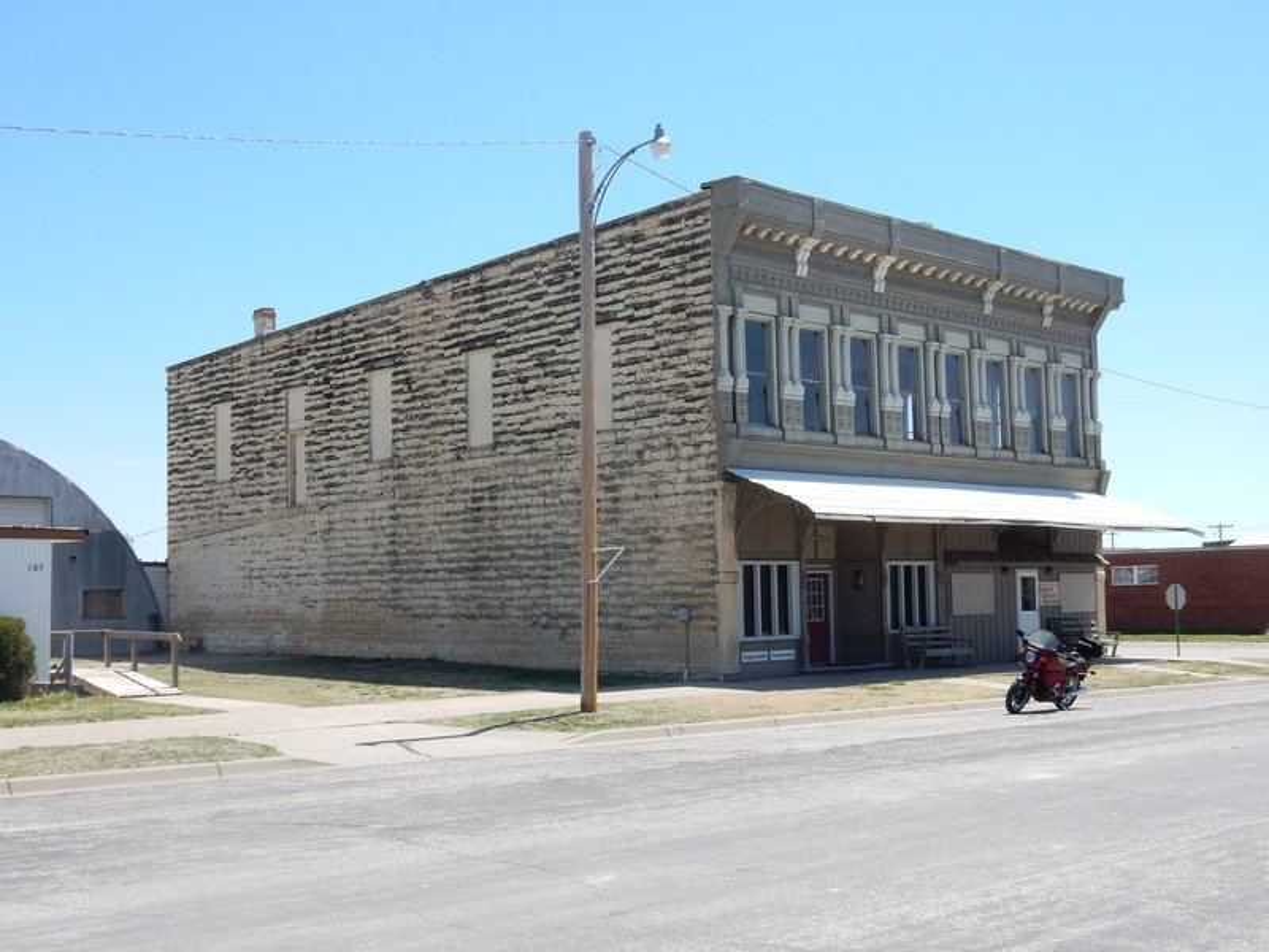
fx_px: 1576
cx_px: 634
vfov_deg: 33.6
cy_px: 476
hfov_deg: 43.9
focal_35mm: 43
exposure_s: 1/800
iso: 125
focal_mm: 7.6
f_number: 4.2
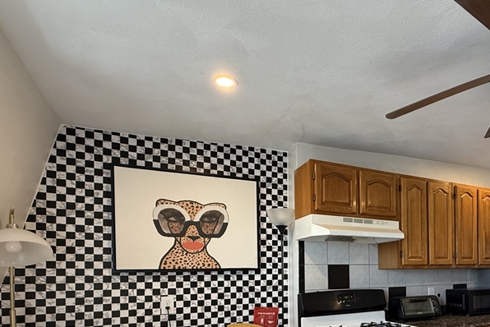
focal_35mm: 25
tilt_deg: +0.1
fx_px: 340
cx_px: 342
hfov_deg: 68.6
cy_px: 270
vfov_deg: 47.9
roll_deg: -0.5
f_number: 2.2
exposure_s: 1/60
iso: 250
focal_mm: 2.22
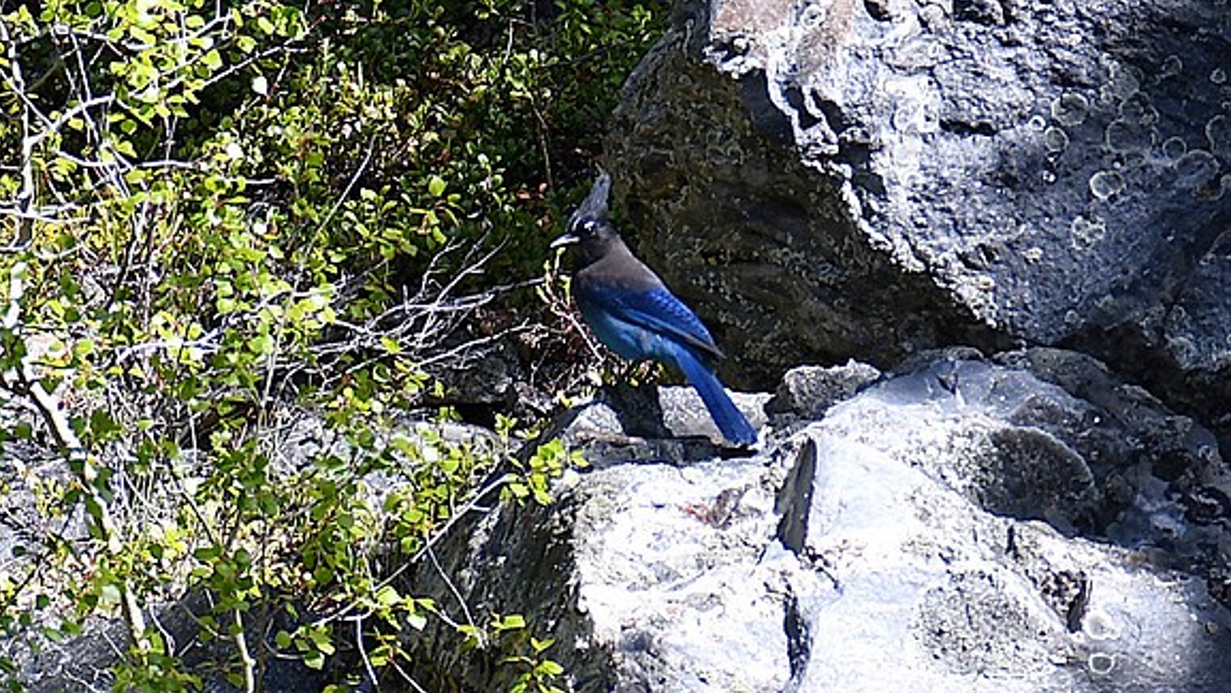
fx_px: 15477
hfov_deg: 4.6
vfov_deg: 2.6
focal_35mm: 474
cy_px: 302
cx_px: 617
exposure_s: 1/500
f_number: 5.6
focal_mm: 300
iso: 200
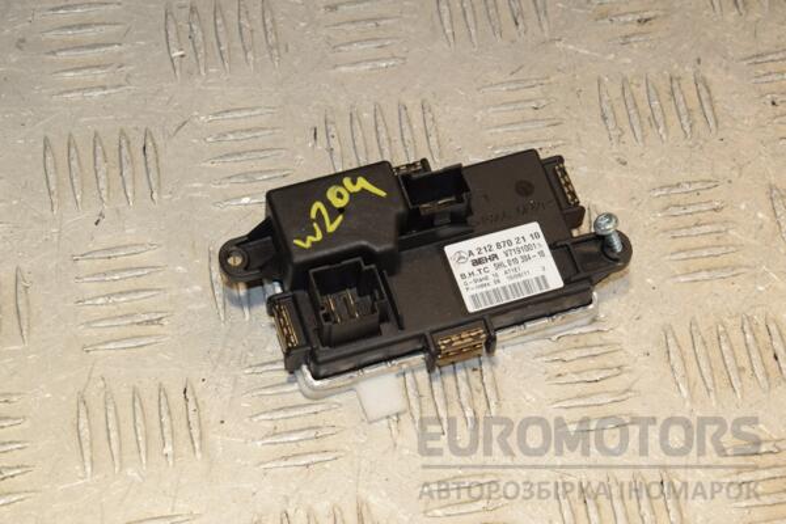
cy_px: 262
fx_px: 2161
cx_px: 393
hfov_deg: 20.6
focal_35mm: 99
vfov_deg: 13.8
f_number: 9
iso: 800
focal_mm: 66
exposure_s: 1/200
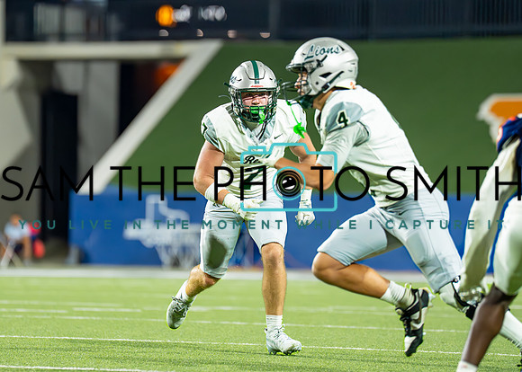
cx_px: 191
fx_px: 4679
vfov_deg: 4.6
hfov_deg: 6.4
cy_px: 198
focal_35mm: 316
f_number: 2.8
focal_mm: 200
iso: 3200
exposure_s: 1/1600
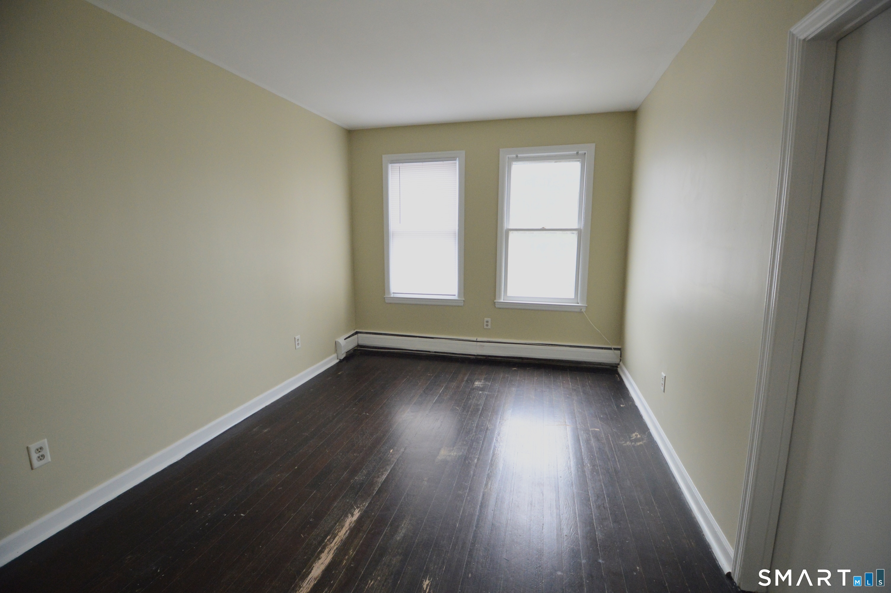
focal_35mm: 15
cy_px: 296
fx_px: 371
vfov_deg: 77.2
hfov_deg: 100.4
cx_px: 446
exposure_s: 1/60
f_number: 3.5
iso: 1100
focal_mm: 10
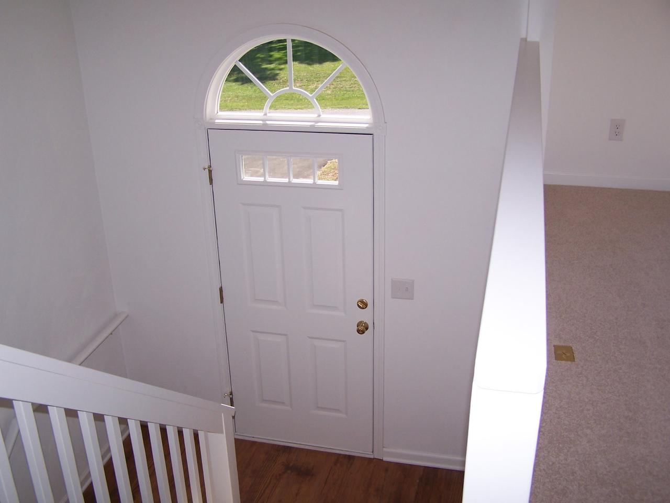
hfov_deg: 49.0
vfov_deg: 37.7
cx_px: 335
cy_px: 252
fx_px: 735
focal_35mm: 38
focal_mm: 6.3
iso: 80
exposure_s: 1/500
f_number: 2.8
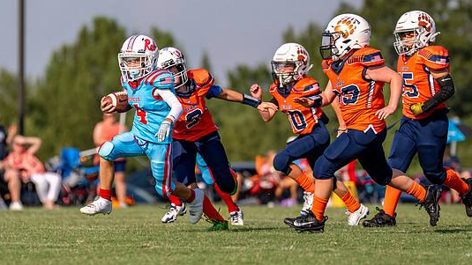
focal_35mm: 418
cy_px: 130
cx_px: 162
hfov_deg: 5.2
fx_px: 5232
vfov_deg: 2.9
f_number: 2.8
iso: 160
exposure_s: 1/5000
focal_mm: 200
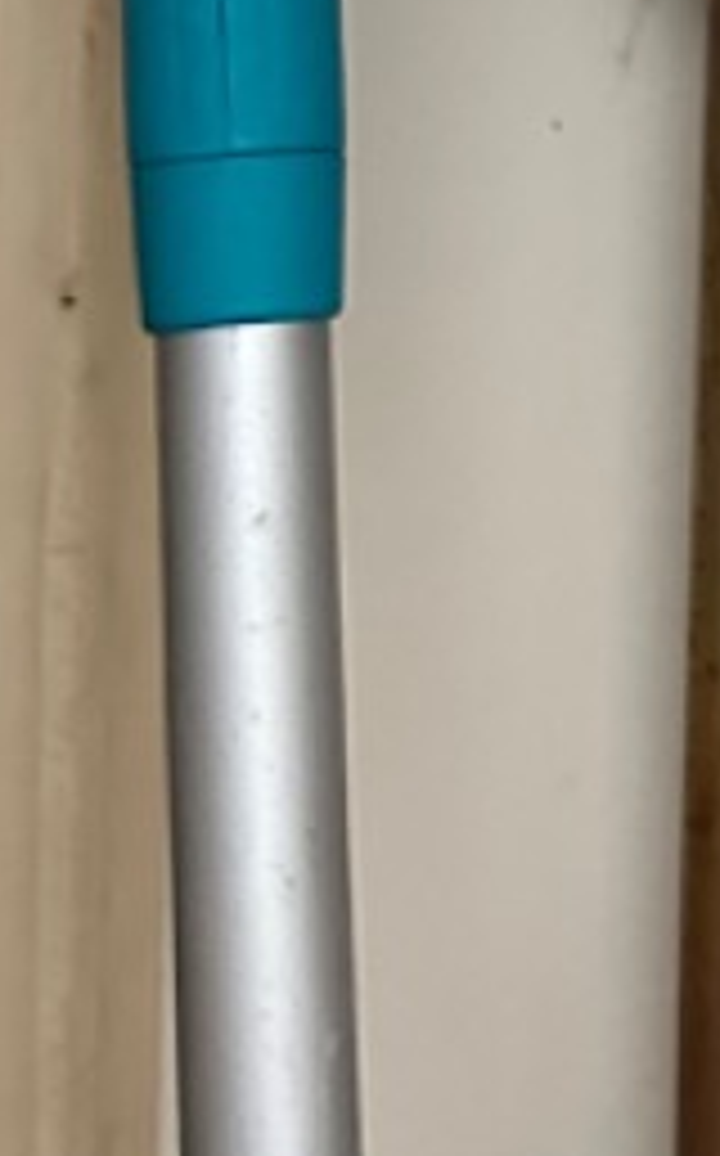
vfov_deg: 16.6
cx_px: 1724
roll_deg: +0.7
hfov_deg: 9.7
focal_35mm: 119
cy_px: -324
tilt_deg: +5.1
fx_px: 3747
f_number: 1.78
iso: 800
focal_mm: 6.86
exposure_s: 1/33
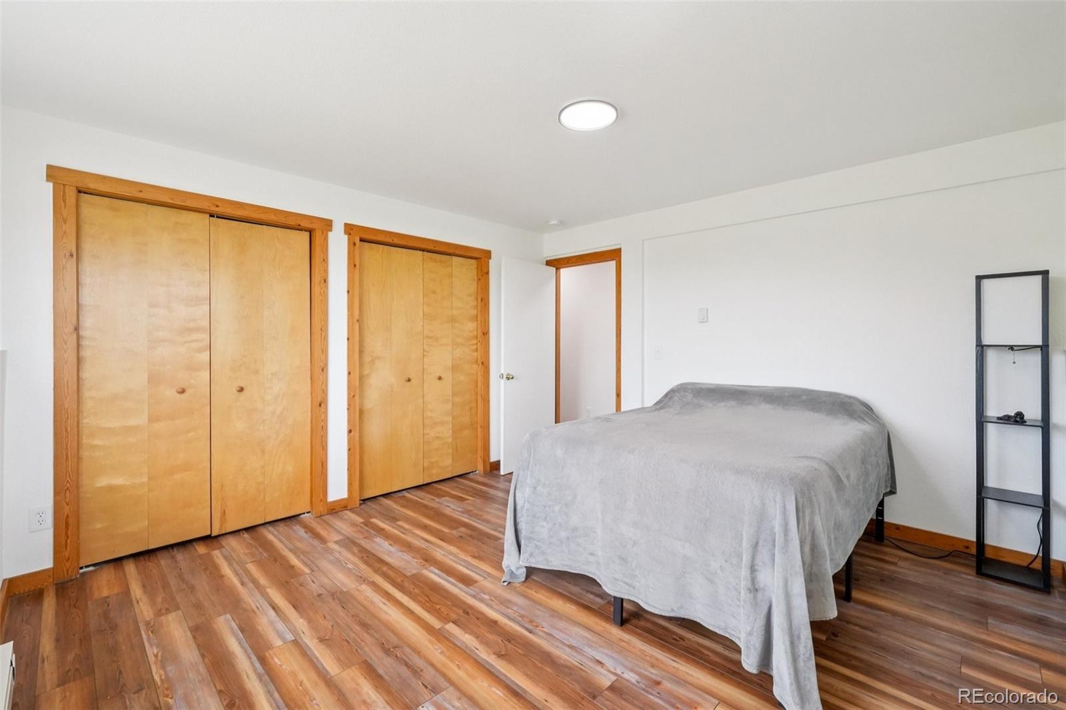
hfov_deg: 100.4
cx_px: 533
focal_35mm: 15
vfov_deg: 77.3
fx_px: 444
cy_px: 355
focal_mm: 10
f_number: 8
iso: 3200
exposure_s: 1/60
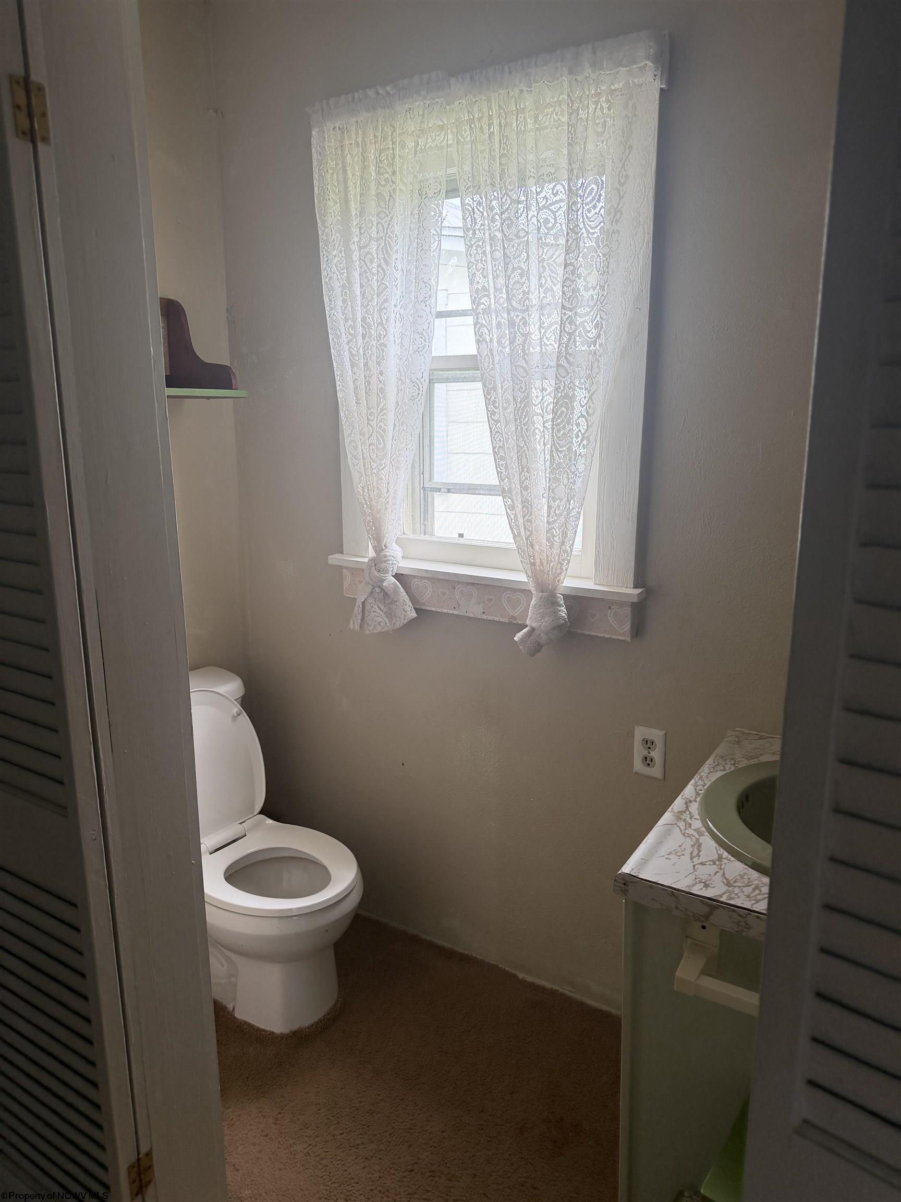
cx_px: 450
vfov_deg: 71.6
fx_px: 833
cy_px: 601
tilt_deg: -12.8
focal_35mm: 24
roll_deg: +1.3
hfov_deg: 56.8
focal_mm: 6.76
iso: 160
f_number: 1.78
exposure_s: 1/225
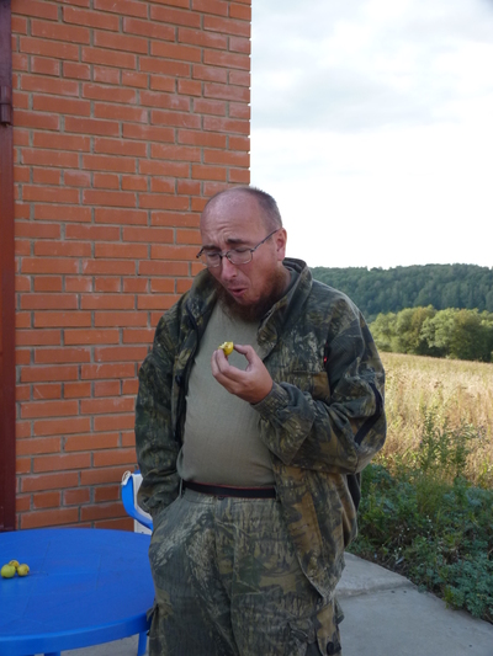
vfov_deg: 41.2
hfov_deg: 31.5
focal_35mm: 46
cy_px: 328
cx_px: 246
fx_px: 873
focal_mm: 8.2
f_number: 3.2
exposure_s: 1/125
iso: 160
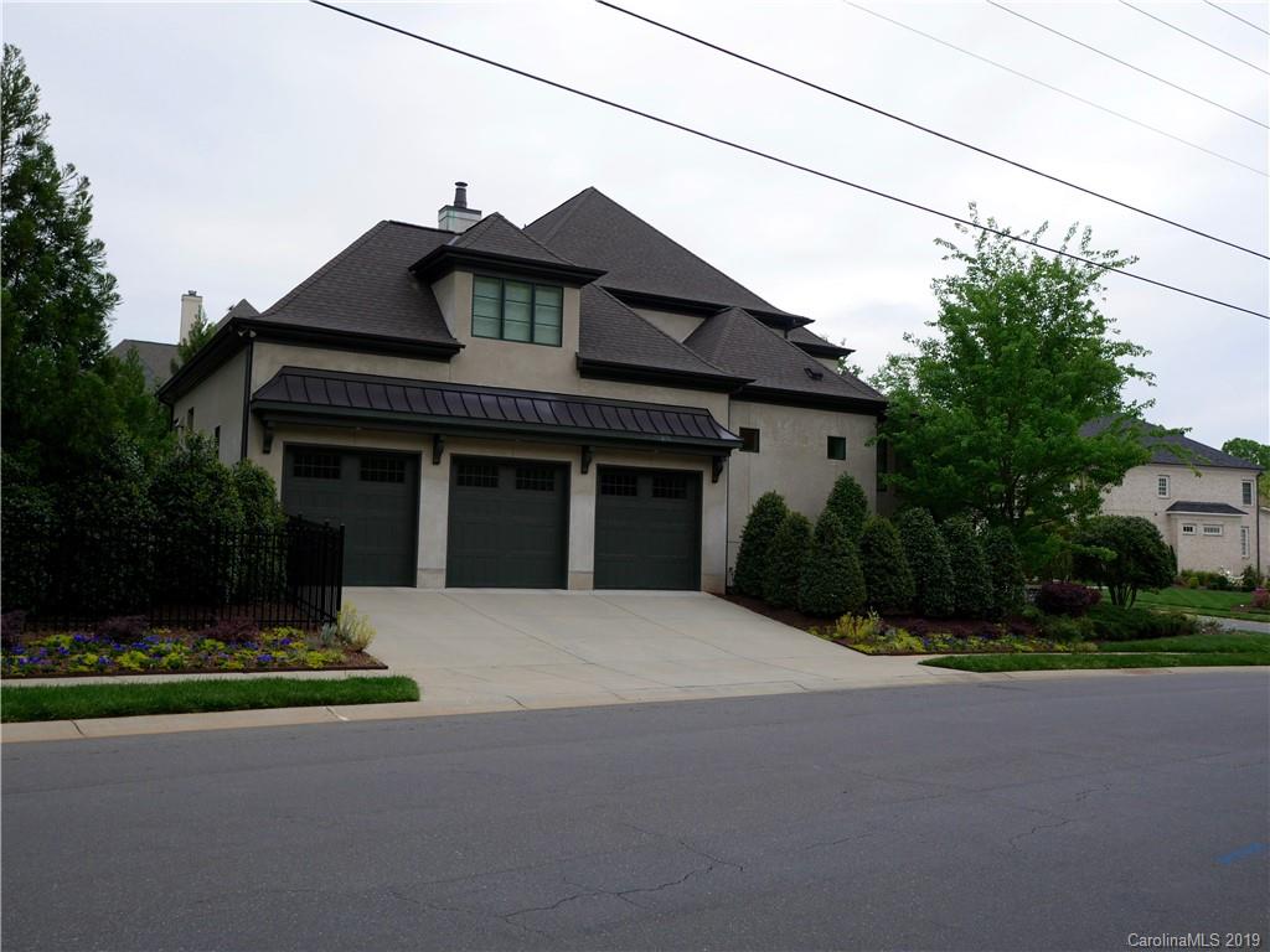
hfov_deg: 60.0
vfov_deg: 46.8
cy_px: 476
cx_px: 635
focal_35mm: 30
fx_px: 1101
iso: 200
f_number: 2.5
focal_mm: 15
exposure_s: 1/250
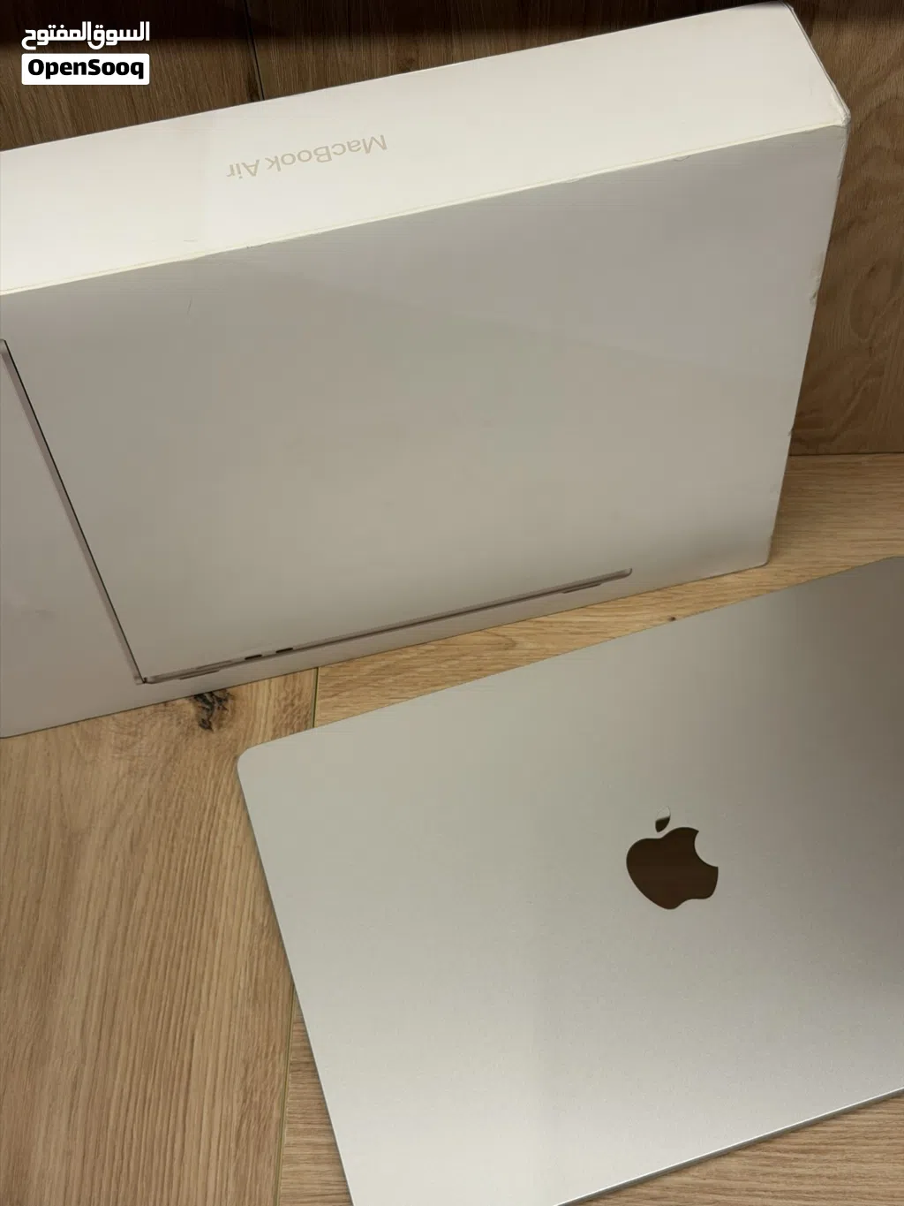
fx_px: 1671
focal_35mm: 48
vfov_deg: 39.7
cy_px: 603
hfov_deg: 30.3
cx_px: 452
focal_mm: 6.76
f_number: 1.78
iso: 50
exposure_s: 1/50
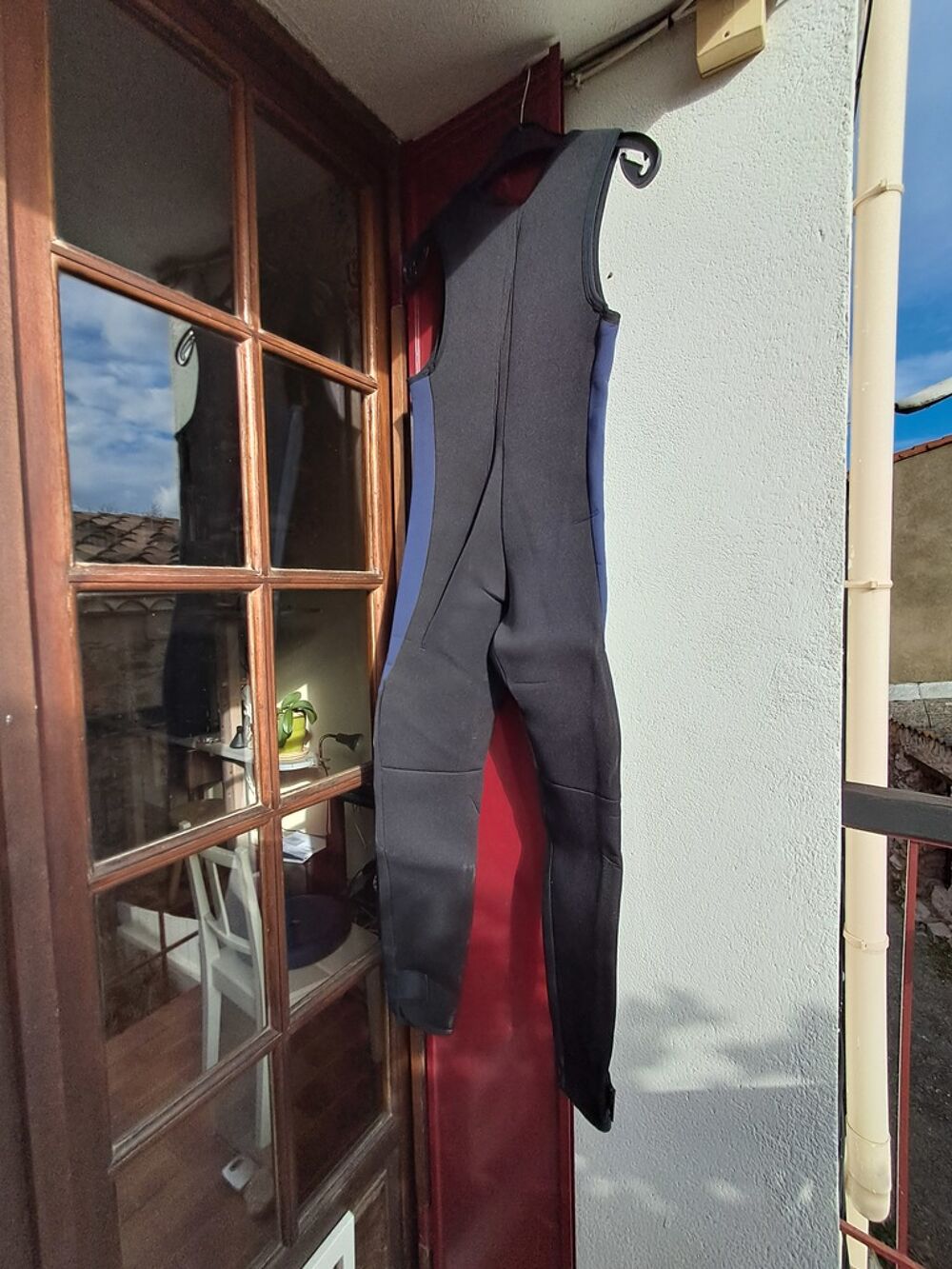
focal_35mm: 16
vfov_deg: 94.5
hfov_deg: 78.1
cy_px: 634
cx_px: 476
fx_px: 587
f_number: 2.2
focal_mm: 1.64
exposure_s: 1/1189
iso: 40
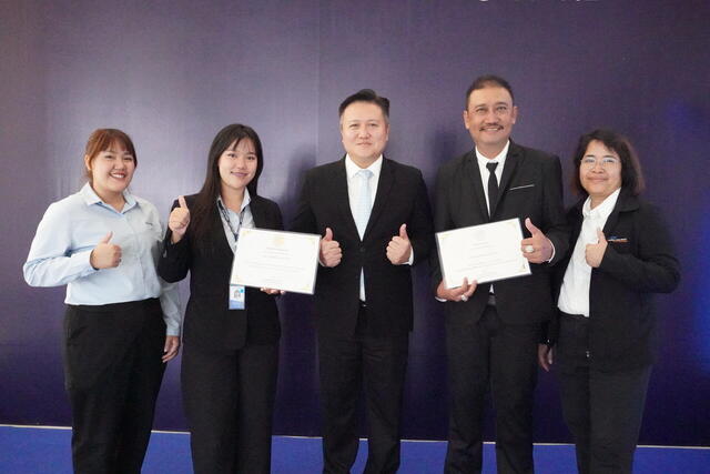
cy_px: 237
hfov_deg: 59.5
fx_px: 621
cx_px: 355
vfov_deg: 41.7
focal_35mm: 32
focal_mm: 21
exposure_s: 1/320
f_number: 6.3
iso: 20000
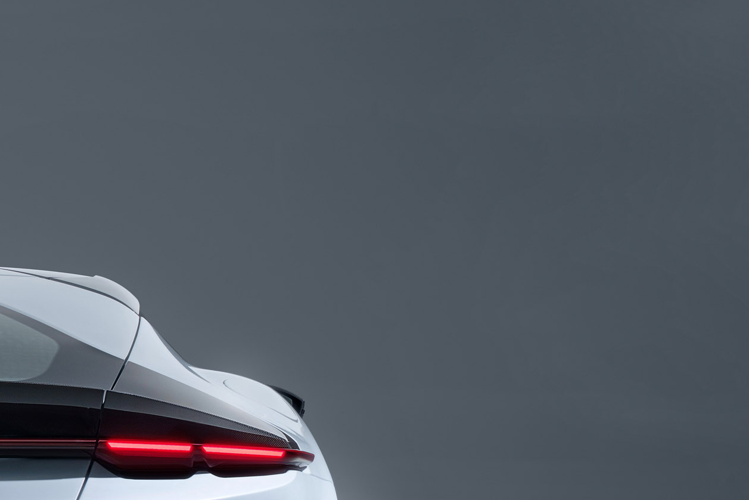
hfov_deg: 11.7
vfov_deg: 7.9
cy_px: 428
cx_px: -134
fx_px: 3589
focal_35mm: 173
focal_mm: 61.9
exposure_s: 1/125
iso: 100
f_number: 10
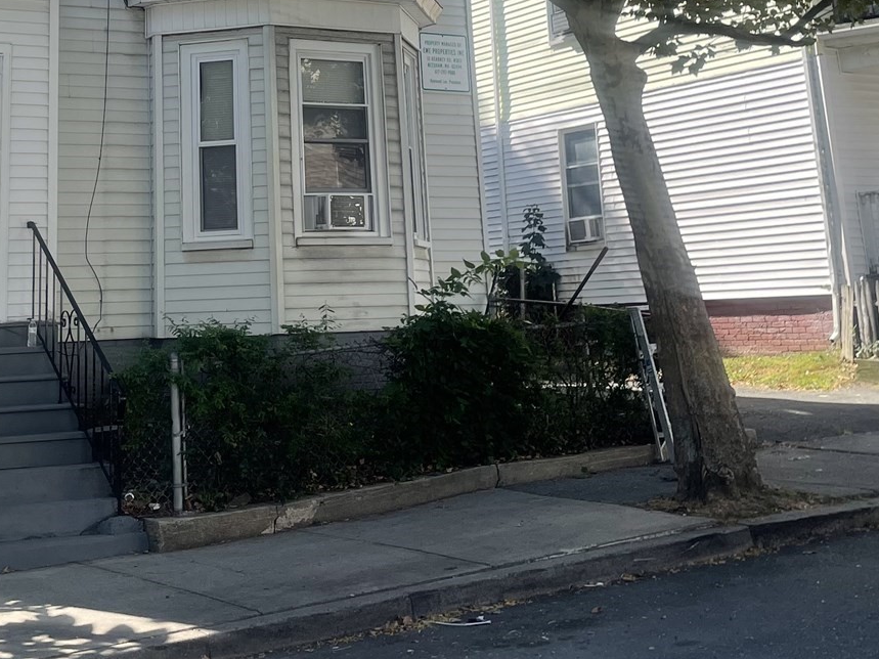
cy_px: -93
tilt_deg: +14.7
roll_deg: +2.4
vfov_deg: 22.2
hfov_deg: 30.9
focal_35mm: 62
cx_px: 280
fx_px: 1574
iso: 32
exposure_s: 1/1159
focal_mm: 4.2
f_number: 1.6
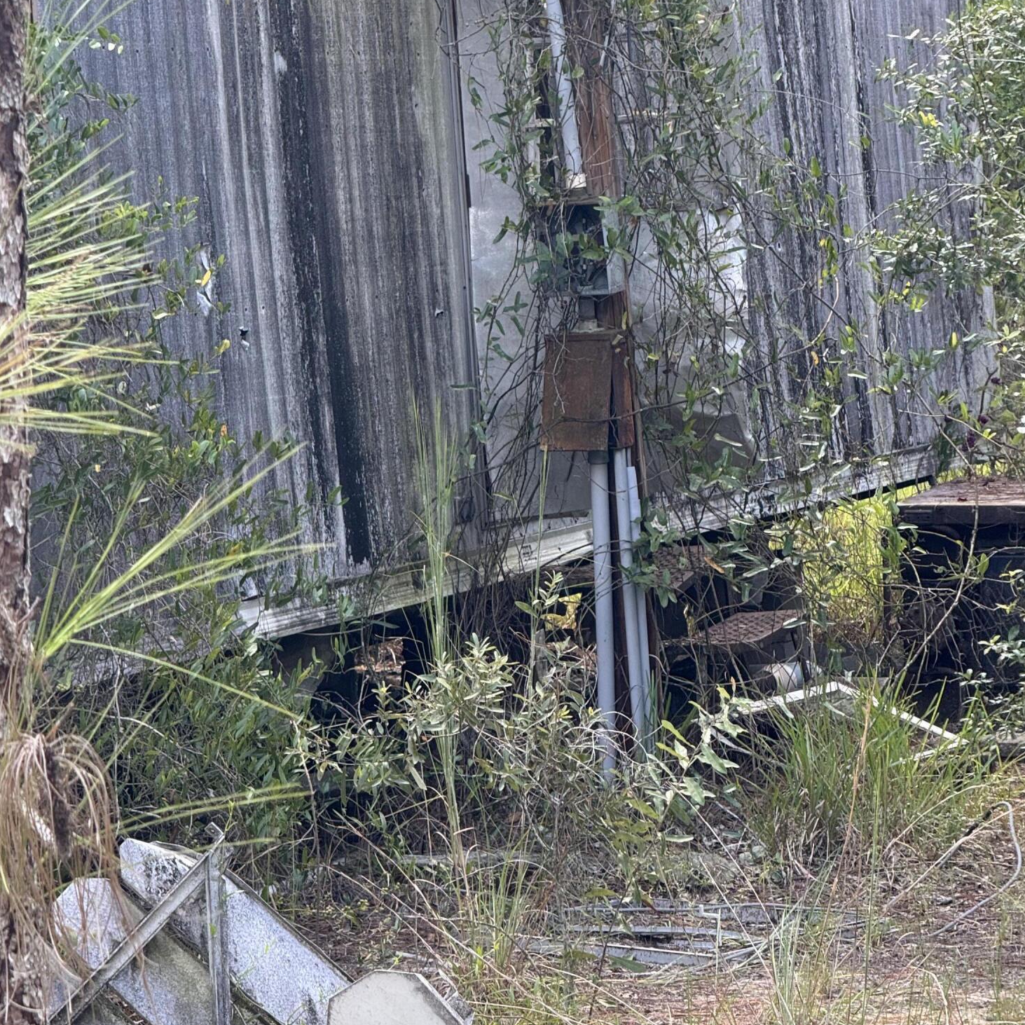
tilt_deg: -3.4
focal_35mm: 145
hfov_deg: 12.0
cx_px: 513
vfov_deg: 12.0
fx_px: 4858
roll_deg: +3.5
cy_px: 469
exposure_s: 1/130
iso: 50
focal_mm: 15.66
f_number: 2.8
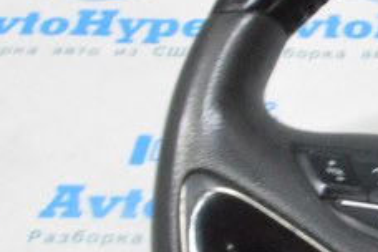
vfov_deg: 9.3
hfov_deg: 12.7
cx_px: 663
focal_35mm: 148
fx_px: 1554
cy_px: 183
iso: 6400
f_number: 20
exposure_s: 1/15
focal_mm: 22
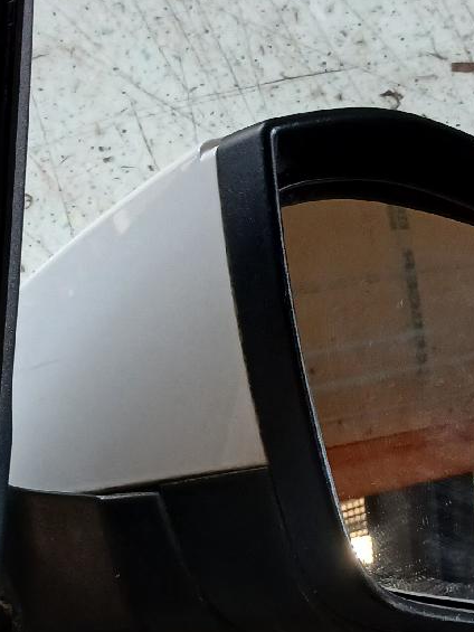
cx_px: 205
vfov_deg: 22.3
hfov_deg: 17.2
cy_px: 554
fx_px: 1570
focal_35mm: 86
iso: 250
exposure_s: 1/33.3
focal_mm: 3.98
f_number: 1.8
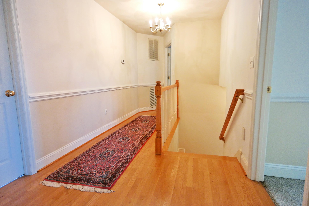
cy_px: 103
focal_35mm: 18
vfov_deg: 67.4
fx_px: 154
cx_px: 154
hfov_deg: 90.0
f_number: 4
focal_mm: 12
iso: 800
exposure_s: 1/60
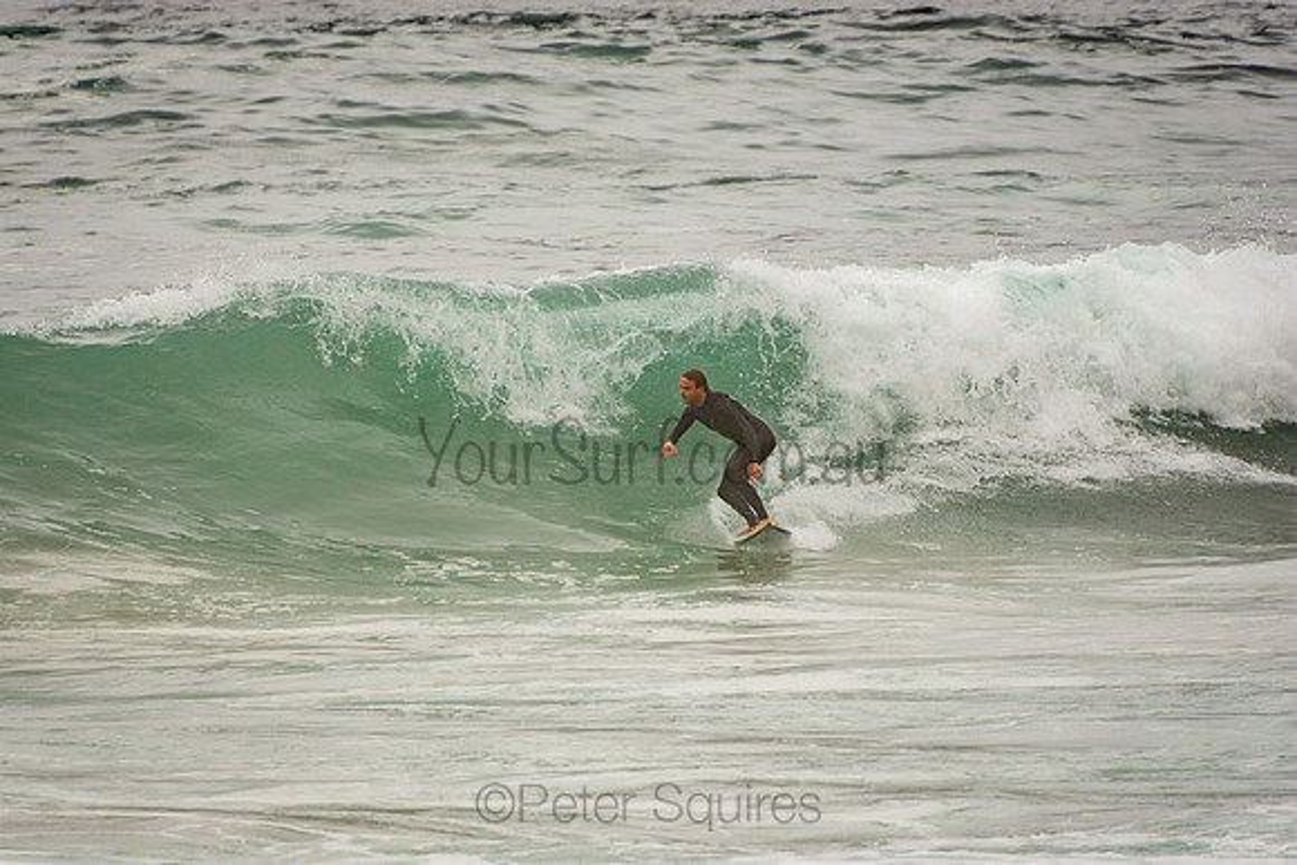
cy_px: 432
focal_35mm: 600
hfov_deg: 3.4
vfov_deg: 2.3
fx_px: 21621
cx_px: 648
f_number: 5.6
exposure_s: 1/1250
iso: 360
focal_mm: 400
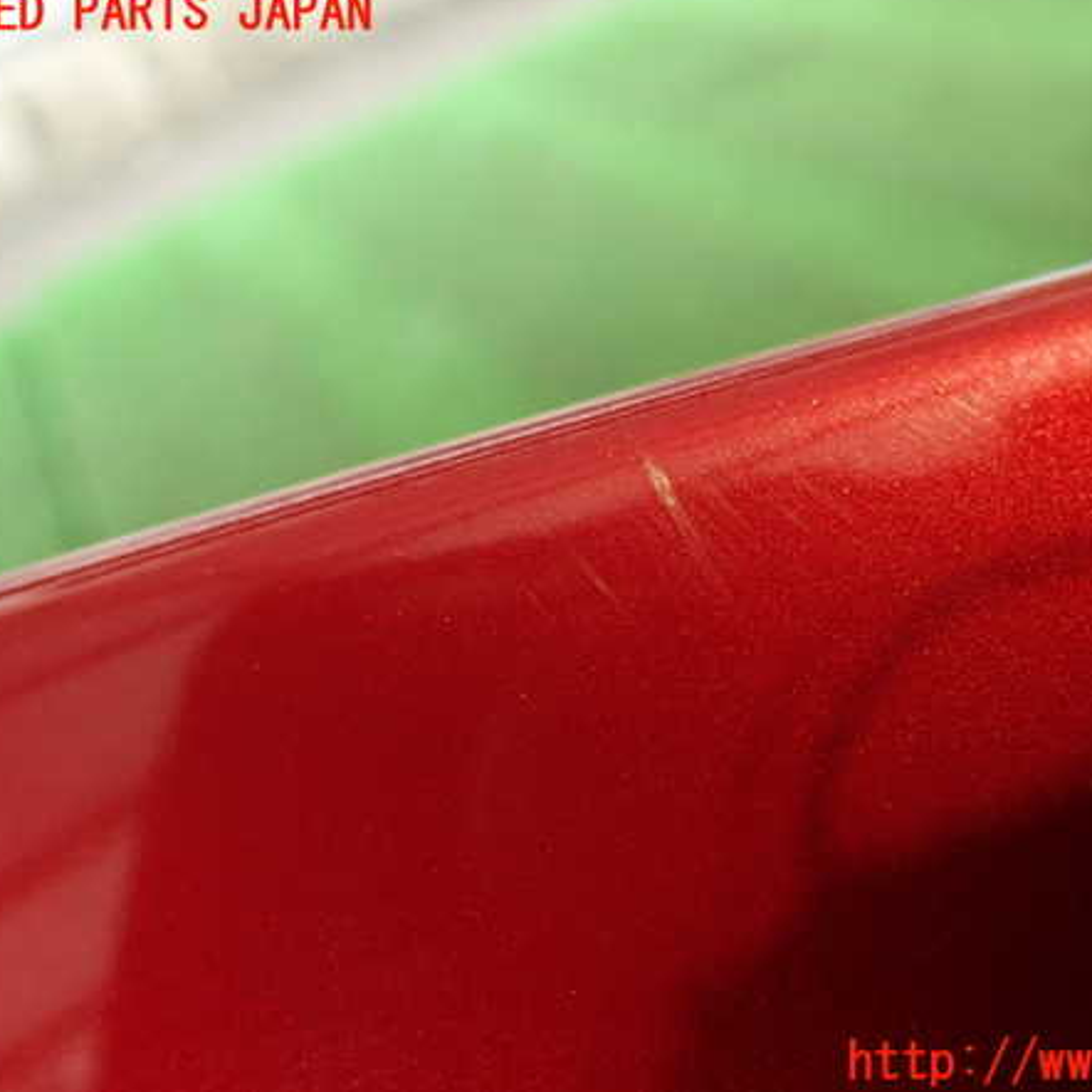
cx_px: 665
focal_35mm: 36
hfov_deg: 45.8
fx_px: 1285
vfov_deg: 46.0
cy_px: 539
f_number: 2.3
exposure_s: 1/30
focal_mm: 5.4
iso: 320
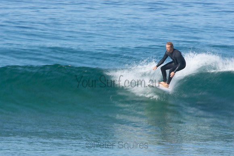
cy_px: 78
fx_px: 4876
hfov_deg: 2.7
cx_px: 117
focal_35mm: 750
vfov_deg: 1.8
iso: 100
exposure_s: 1/25
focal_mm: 500
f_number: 25
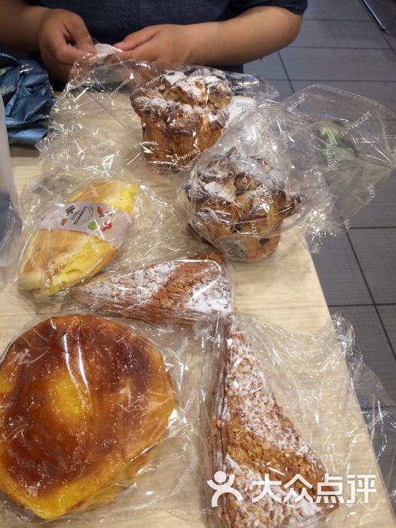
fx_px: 442
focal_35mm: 29
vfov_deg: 61.7
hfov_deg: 48.2
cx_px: 198
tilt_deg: -53.3
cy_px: 264
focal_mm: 4.15
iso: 100
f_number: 2.2
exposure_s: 1/33
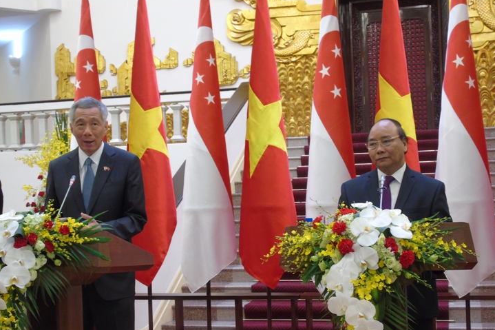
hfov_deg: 35.1
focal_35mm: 57
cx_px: 247
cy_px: 184
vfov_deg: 23.8
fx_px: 784
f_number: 4.3
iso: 400
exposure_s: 1/10
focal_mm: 9.6
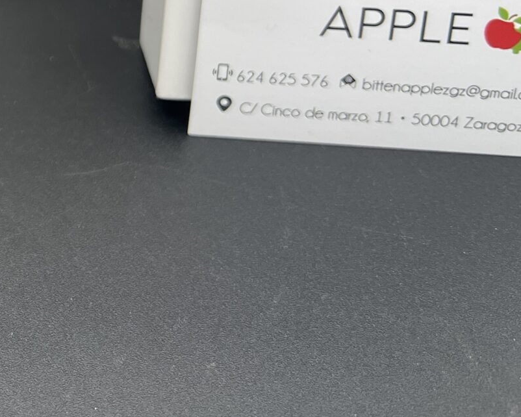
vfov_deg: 17.8
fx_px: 1249
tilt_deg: -31.4
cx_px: -227
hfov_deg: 20.6
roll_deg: +2.3
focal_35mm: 81
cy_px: -115
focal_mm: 5.7
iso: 40
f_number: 1.5
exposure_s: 1/214
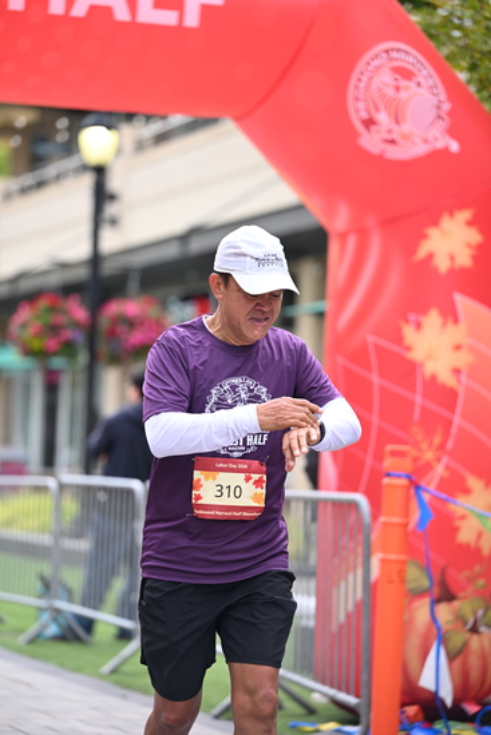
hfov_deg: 11.4
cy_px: 368
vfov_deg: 17.1
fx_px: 2453
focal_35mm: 120
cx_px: 246
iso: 640
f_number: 2.8
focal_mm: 120
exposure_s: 1/1600
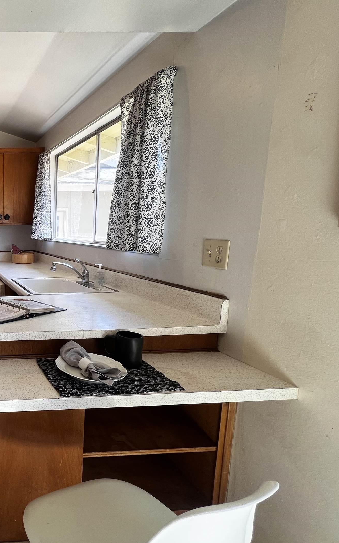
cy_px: 274
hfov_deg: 43.5
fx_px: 296
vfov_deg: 85.1
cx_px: -47
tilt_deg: -8.3
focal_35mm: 20
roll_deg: +1.0
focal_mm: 1.57
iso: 50
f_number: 1.8
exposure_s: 1/120
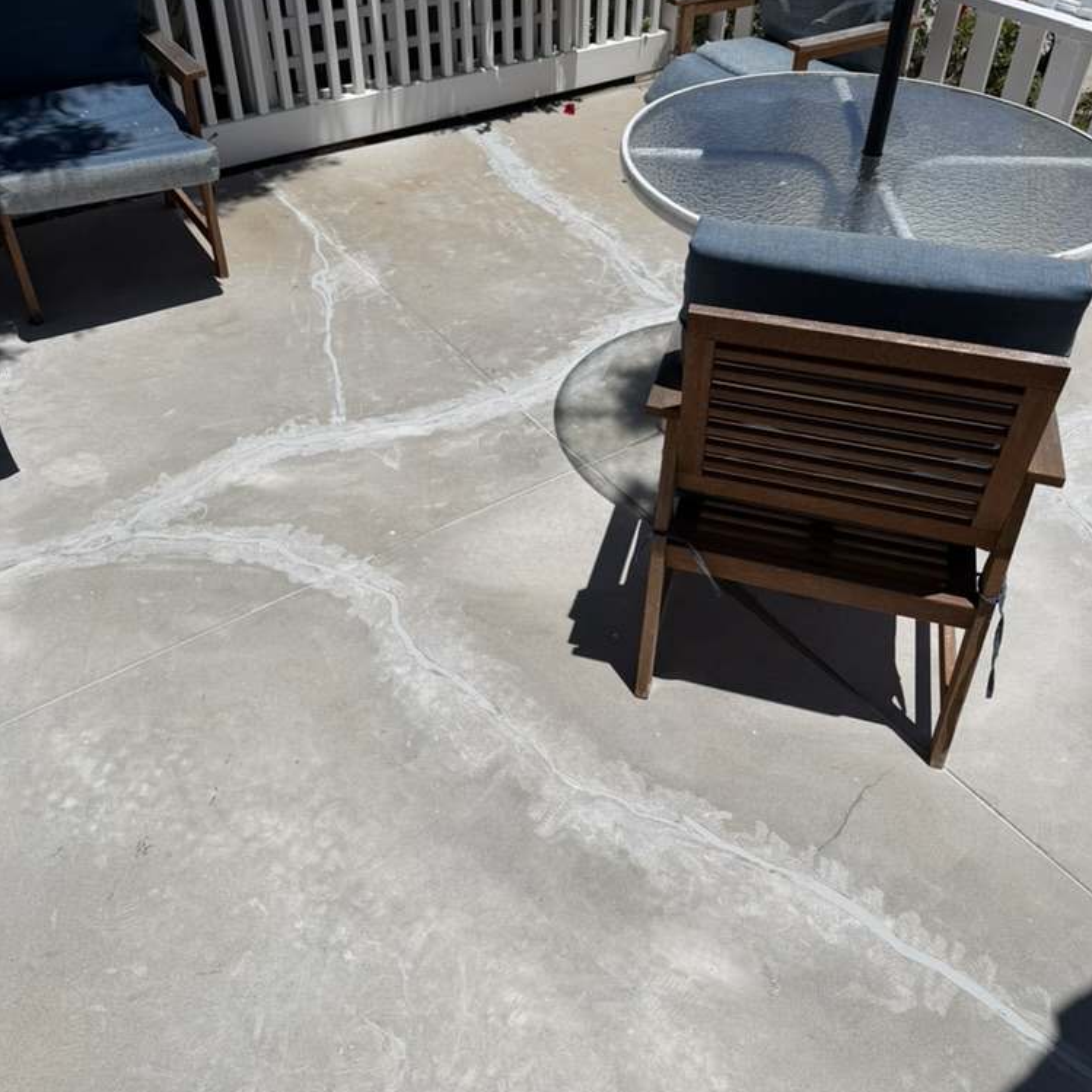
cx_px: 557
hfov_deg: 55.6
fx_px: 1035
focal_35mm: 29
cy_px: 449
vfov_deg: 55.3
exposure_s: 1/14286
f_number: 1.78
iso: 80
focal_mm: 6.76
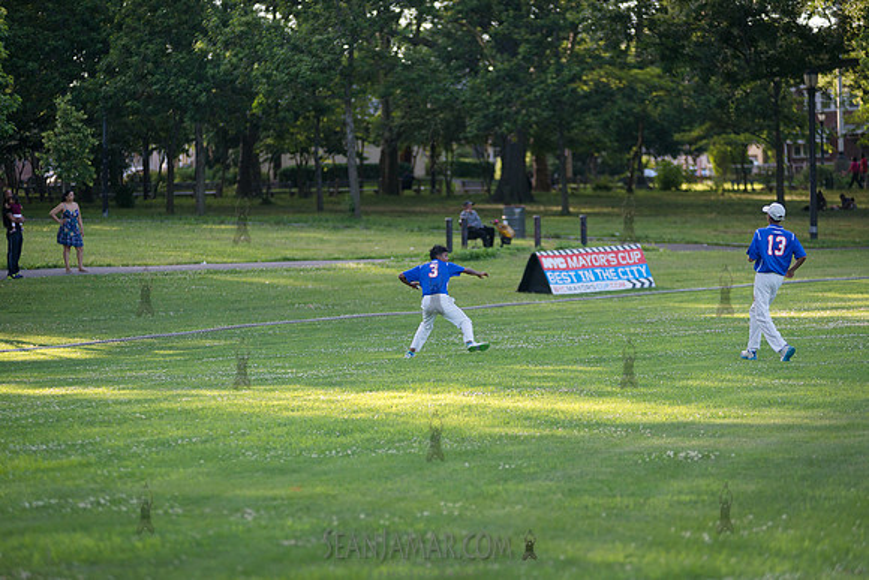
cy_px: 290
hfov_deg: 15.2
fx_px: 3259
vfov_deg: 10.2
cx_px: 434
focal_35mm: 135
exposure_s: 1/2500
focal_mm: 135
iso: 400
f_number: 2.8
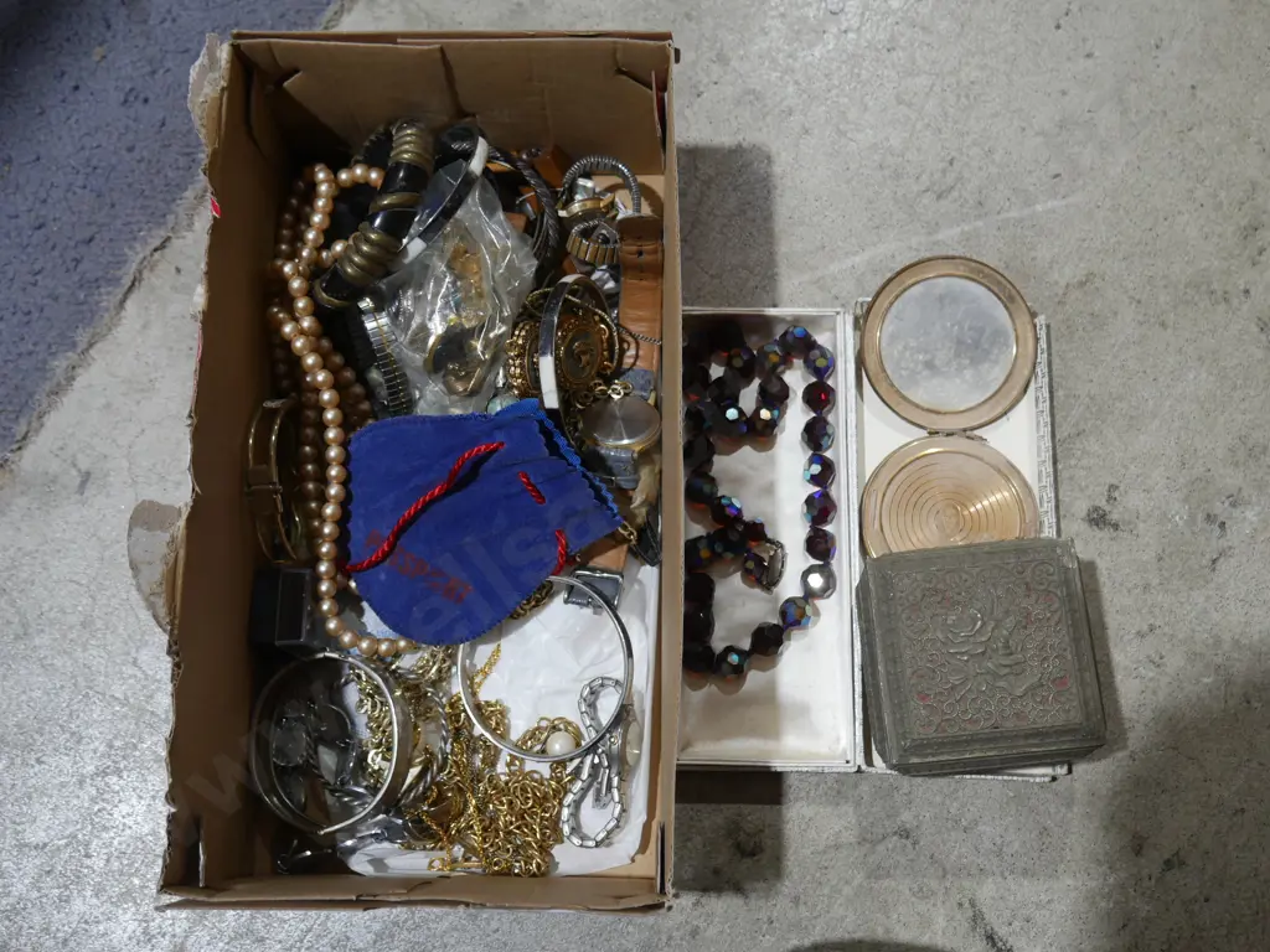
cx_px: 635
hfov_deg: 49.0
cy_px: 476
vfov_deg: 37.7
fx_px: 1394
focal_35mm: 38
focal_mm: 19
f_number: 4.1
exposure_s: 1/60
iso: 320
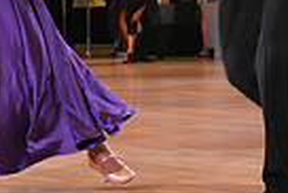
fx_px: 1674
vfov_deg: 6.5
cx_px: 97
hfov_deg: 9.8
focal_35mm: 209
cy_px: -120
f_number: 5
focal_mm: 49
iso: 1600
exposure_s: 1/160
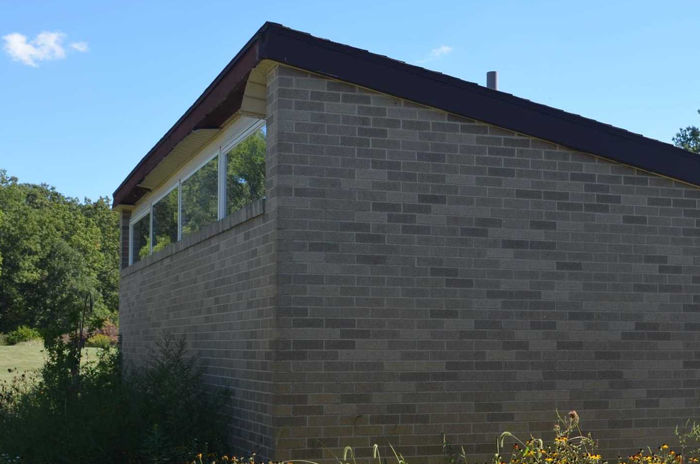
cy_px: 315
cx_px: 404
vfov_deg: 23.9
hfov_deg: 35.6
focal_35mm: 56
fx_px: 1086
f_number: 8
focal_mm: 26
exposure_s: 1/250
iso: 200
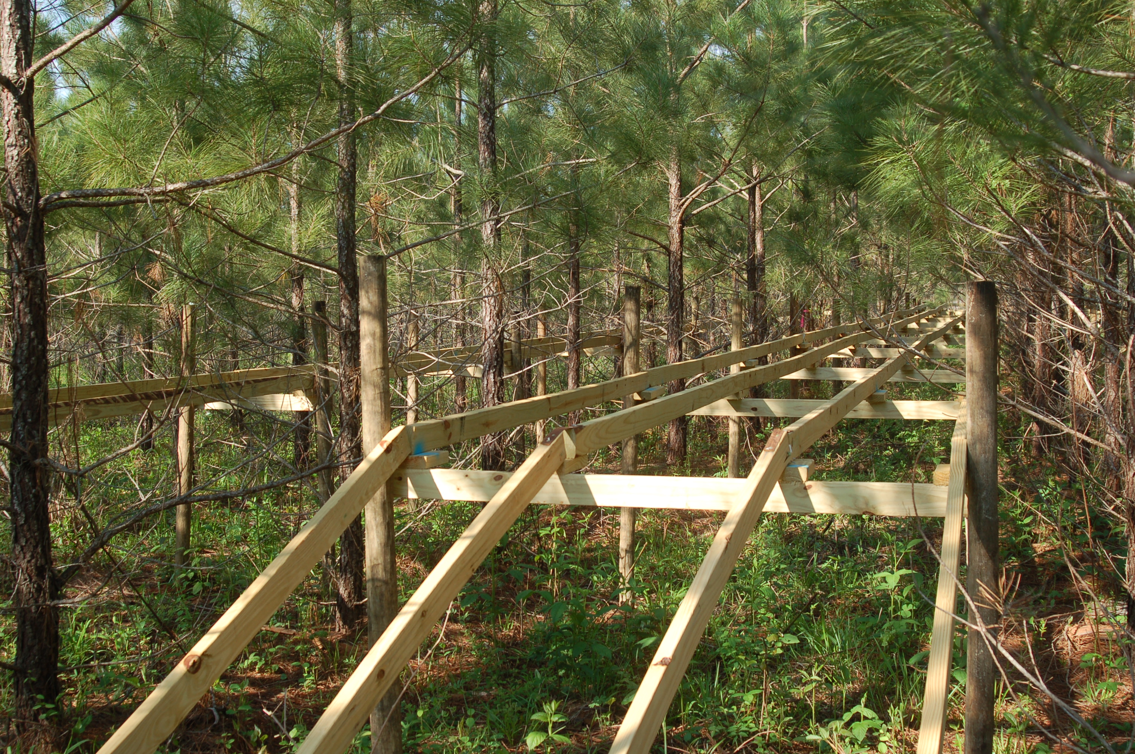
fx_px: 1323
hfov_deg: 46.4
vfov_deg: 31.8
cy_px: 377
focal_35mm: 42
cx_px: 568
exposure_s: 1/200
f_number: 7.1
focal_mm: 28
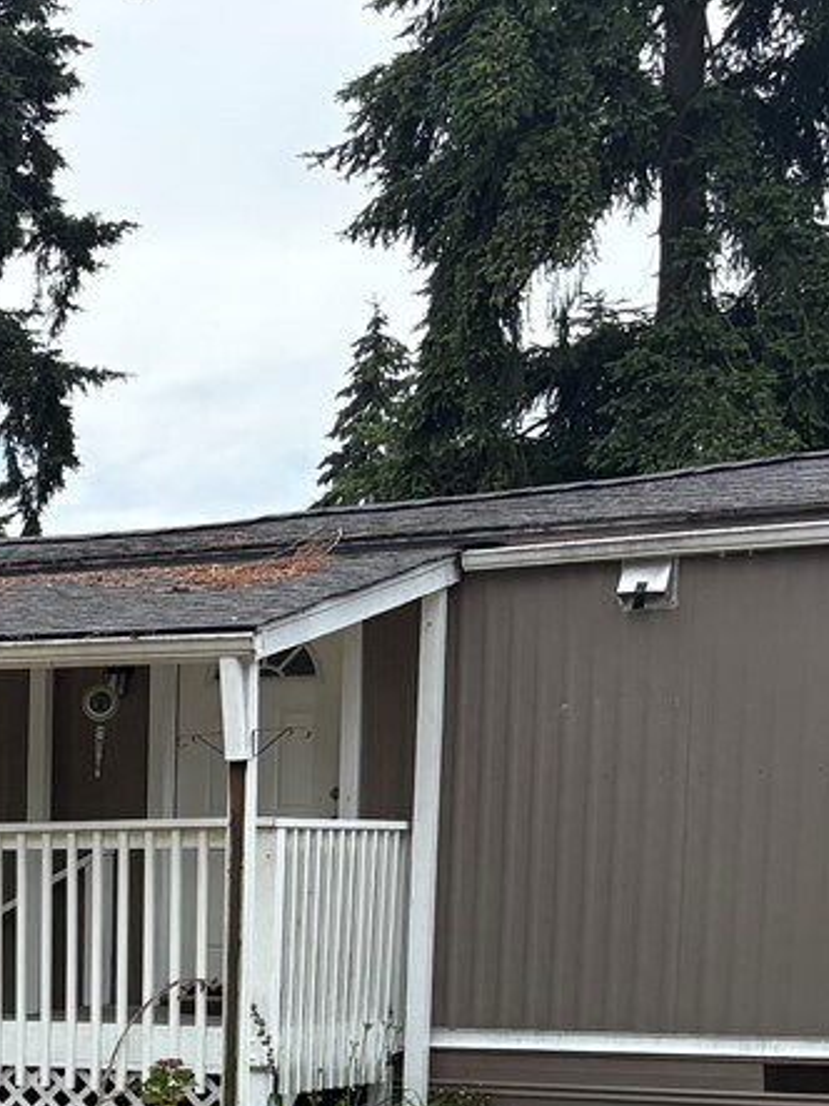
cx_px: -799
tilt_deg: -5.8
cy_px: 1203
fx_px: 3003
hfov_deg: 13.6
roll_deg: +0.9
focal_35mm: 94
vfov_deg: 20.0
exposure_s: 1/2364
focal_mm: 5.96
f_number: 1.6
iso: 64
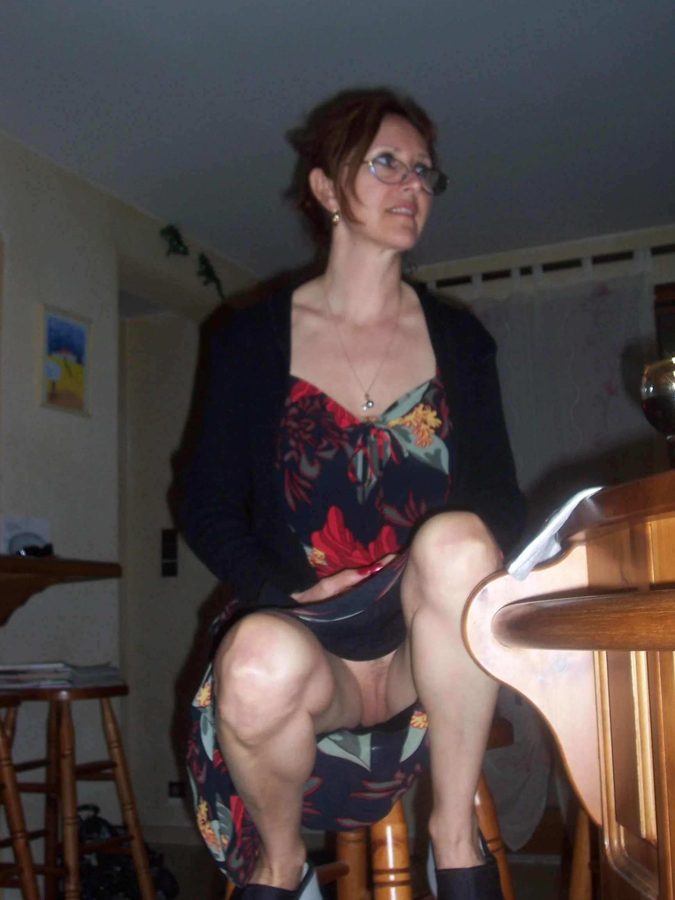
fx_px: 1092
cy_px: 450
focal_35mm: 42
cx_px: 338
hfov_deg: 34.3
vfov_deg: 44.8
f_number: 3
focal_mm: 7
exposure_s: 1/60
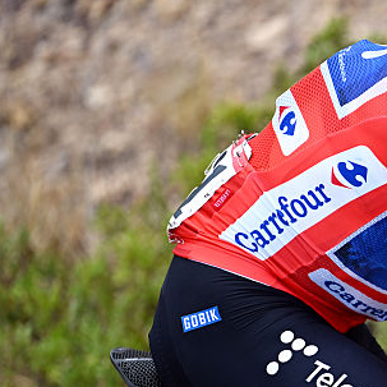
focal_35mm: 503
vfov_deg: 3.5
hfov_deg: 3.5
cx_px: 520
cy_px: 298
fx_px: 6362
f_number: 2.8
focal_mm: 175
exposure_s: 1/2500
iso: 250
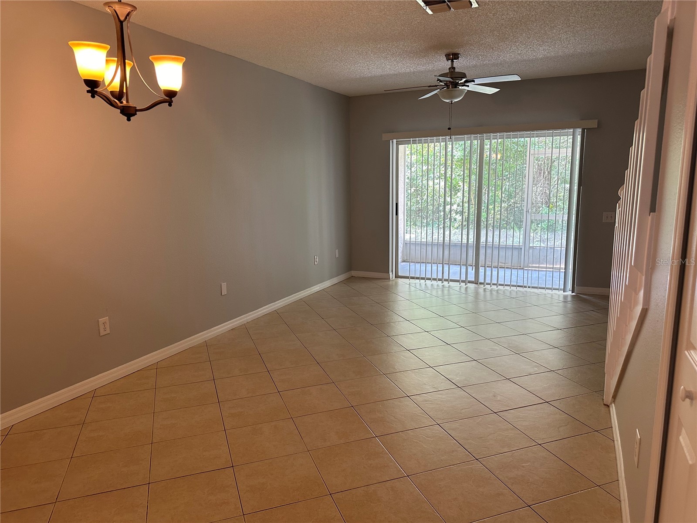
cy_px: 262
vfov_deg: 56.8
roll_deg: +0.0
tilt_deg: -9.5
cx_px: 348
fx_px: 483
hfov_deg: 71.6
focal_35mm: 24
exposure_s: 1/120
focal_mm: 6.86
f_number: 1.78
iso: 160
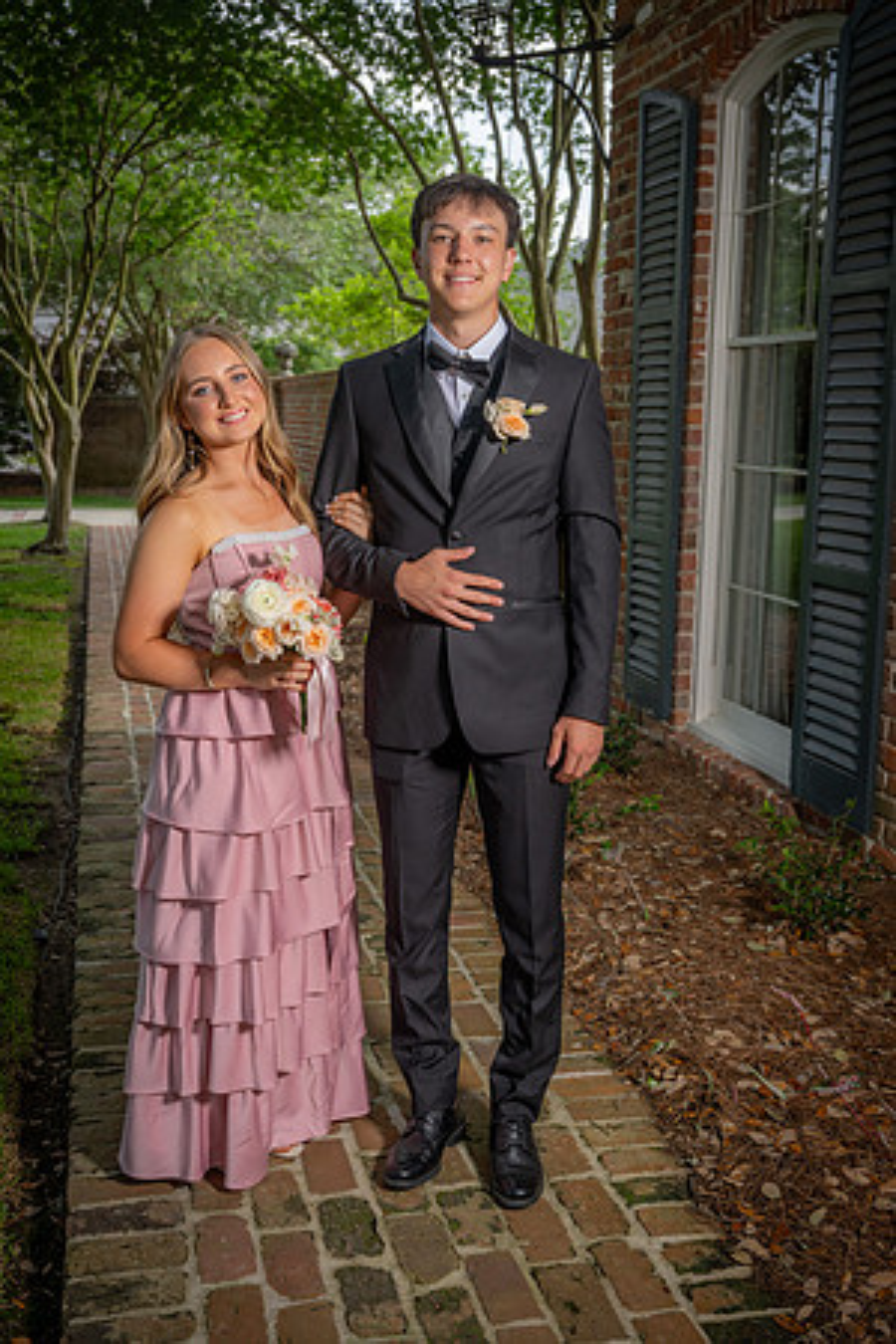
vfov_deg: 50.7
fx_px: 1419
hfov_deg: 35.1
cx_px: 448
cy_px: 672
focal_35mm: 38
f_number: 5.6
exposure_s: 1/160
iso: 100
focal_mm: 38
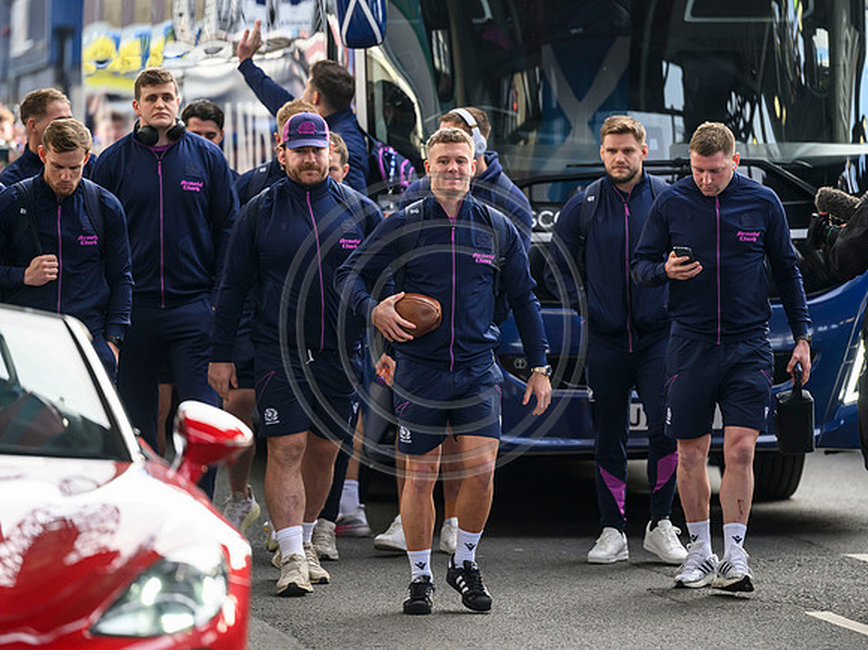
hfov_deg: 8.2
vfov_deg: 6.2
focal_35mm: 241
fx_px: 6031
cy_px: 303
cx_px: 474
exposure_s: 1/1000
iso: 1250
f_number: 2.8
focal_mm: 200
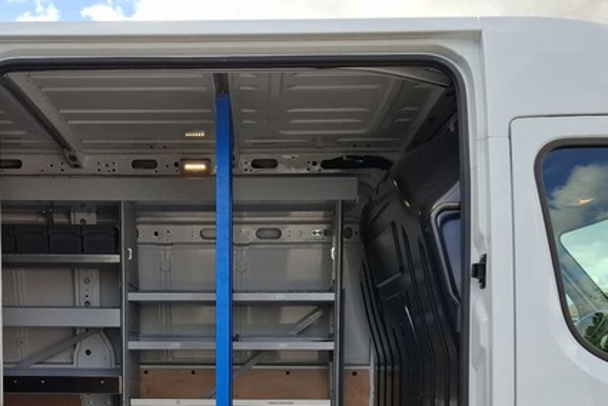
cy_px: 407
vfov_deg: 28.1
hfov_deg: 43.3
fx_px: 760
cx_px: 232
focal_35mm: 45
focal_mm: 5.54
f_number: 1.8
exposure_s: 1/1083
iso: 50
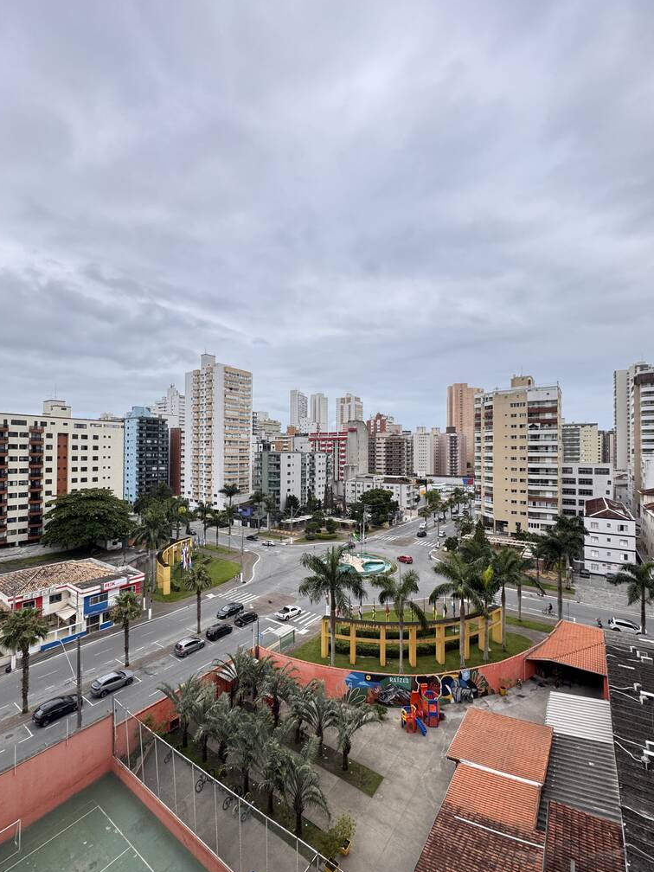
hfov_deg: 81.7
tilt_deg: +1.7
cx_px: 312
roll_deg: +0.2
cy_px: 449
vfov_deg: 98.1
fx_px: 378
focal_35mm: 15
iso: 40
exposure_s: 1/968
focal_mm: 2.22
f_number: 2.2
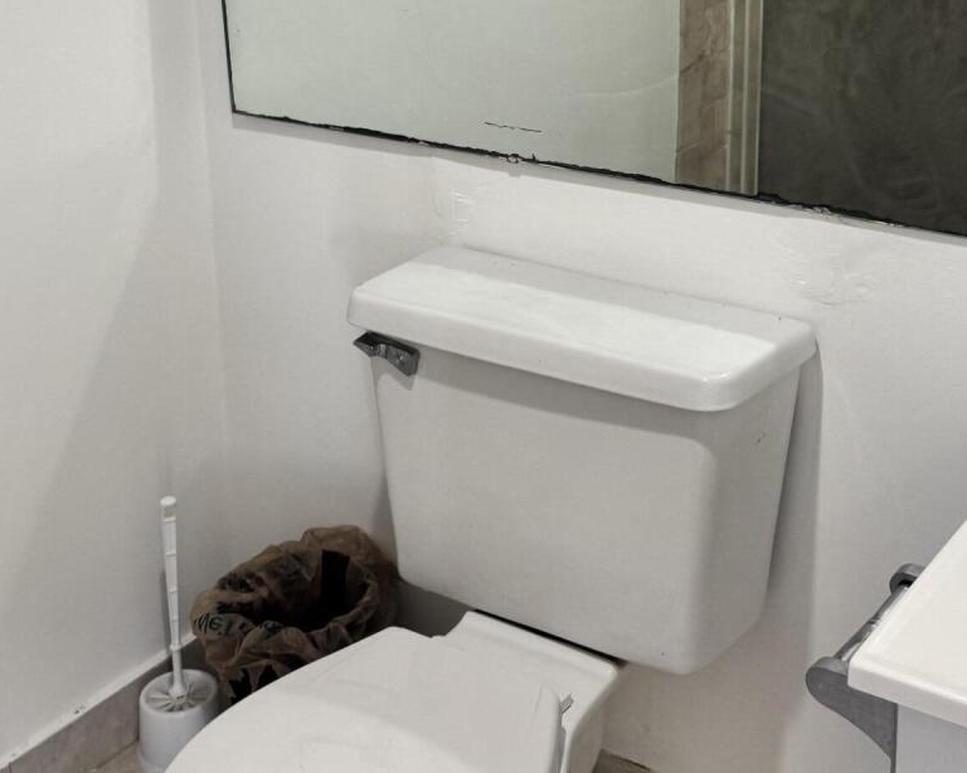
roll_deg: +1.1
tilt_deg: -16.6
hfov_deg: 30.9
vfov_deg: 24.3
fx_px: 1745
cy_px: 78
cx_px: 587
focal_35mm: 61
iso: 125
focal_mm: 6.76
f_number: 1.78
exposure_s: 1/60
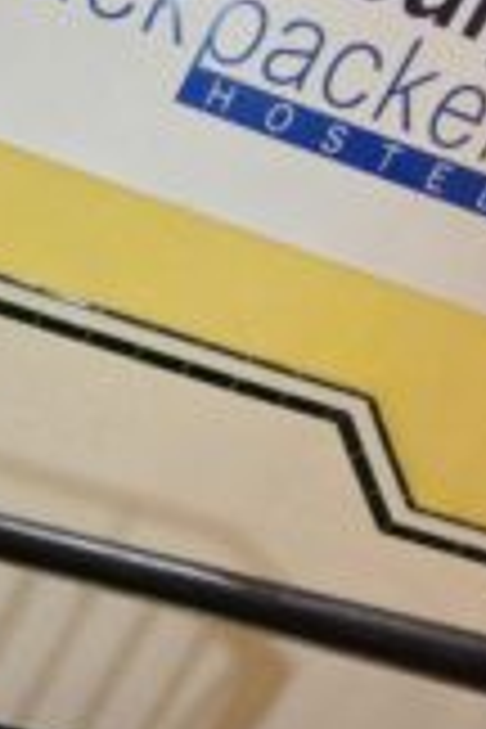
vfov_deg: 22.4
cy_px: 198
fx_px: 1822
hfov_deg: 15.0
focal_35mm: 90
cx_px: 50
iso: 500
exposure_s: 1/15
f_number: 2.4
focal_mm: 4.28
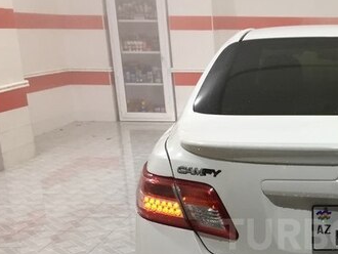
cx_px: 326
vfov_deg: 24.5
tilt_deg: -19.1
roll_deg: -0.9
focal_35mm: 58
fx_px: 567
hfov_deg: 31.1
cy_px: 234
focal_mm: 4.15
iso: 100
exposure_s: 1/33
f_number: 2.2
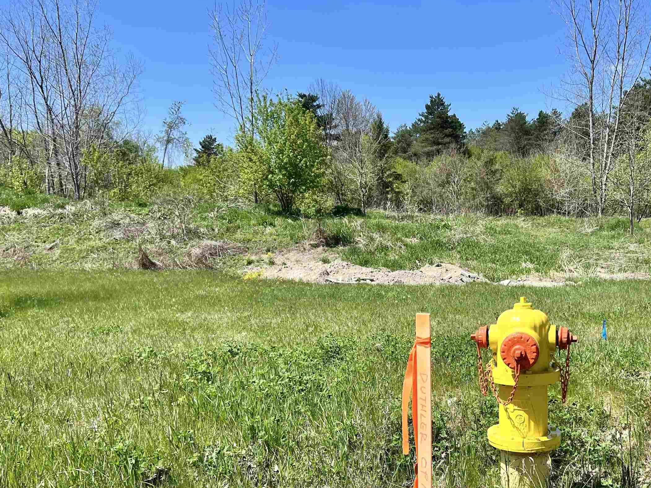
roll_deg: +1.7
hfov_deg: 48.0
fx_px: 715
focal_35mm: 38
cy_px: 327
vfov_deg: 37.3
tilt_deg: -10.6
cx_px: 446
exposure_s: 1/3356
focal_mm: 5.7
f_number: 1.5
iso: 50
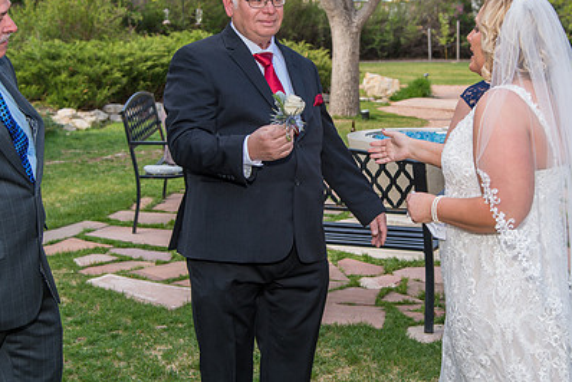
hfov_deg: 30.0
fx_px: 1065
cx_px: 343
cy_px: 143
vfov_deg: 20.3
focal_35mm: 67
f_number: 5
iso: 200
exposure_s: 1/250
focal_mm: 46
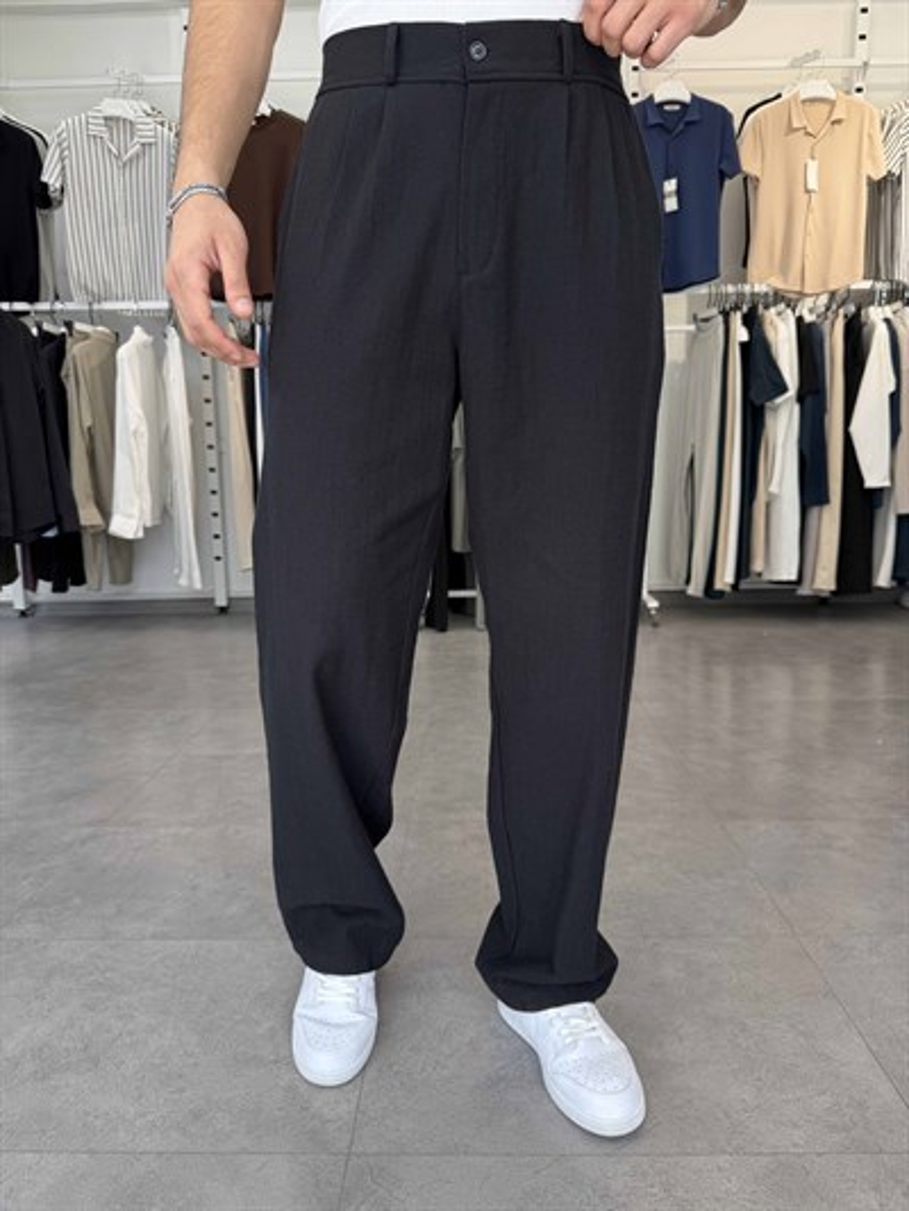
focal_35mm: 24
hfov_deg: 56.8
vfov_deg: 71.6
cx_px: 454
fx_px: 840
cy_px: 606
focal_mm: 6.76
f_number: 1.78
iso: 80
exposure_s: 1/231
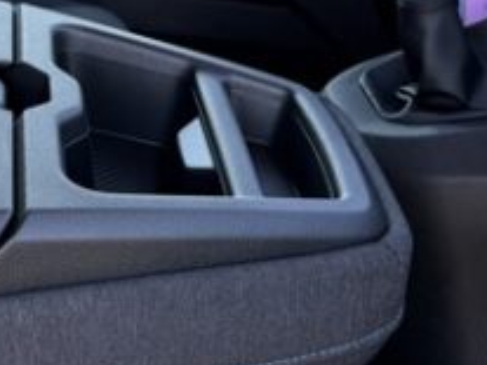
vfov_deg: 15.6
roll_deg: +1.6
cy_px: -134
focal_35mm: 89
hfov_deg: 20.2
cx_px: -146
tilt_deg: -13.8
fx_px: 1251
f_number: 1.78
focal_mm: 6.76
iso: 80
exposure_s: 1/171
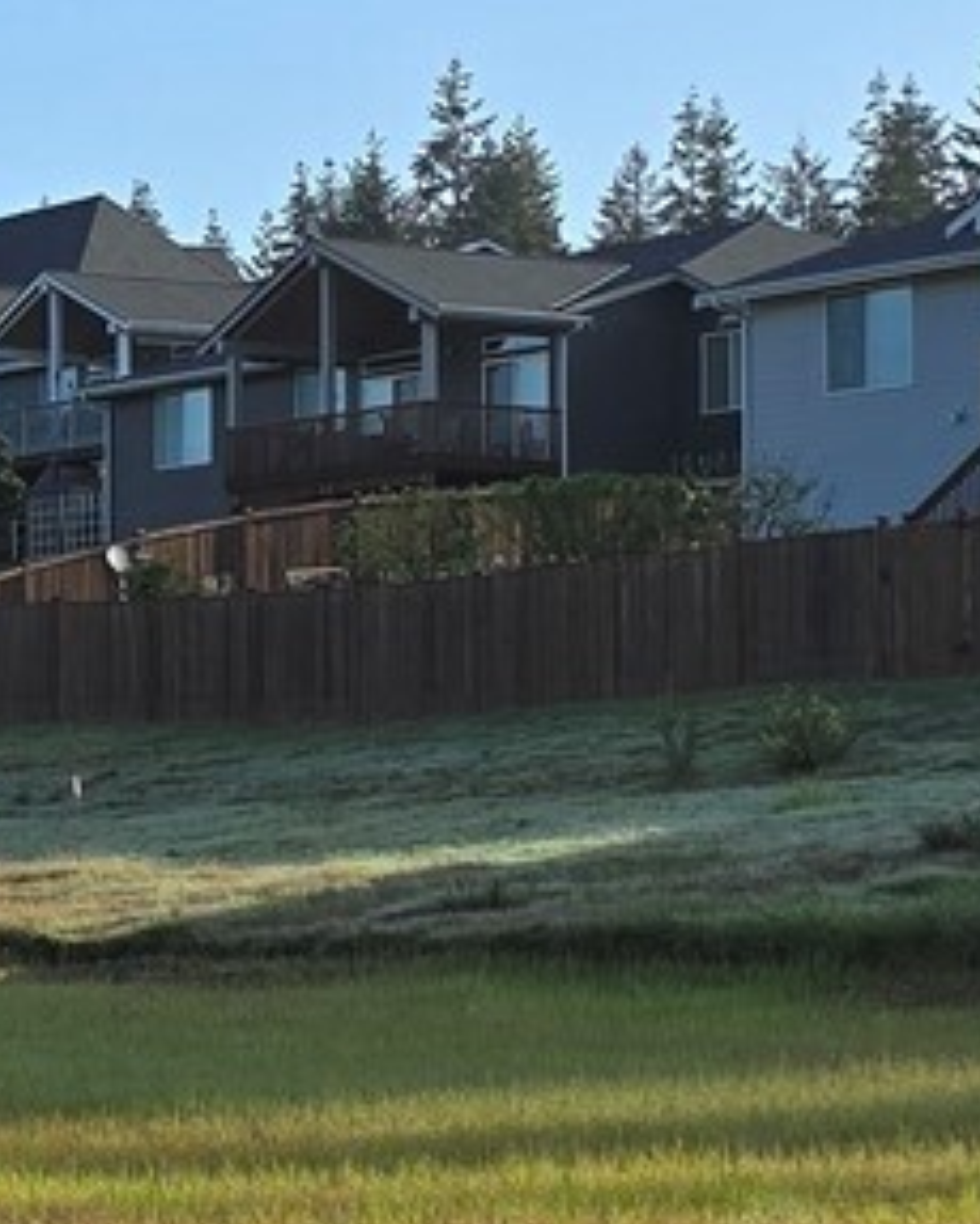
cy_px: 542
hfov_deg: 11.3
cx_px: -878
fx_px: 4527
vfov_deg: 15.4
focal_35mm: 125
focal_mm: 6.3
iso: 12
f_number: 1.7
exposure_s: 1/705
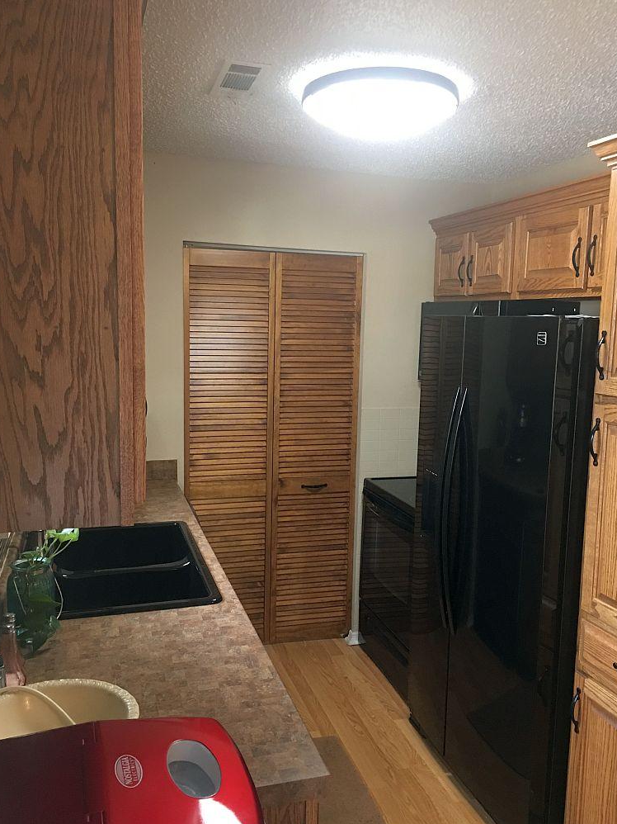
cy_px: 426
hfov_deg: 45.4
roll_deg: -1.8
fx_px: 737
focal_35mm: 31
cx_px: 307
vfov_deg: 58.3
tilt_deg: -7.7
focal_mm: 4.15
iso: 64
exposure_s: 1/15
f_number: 2.2
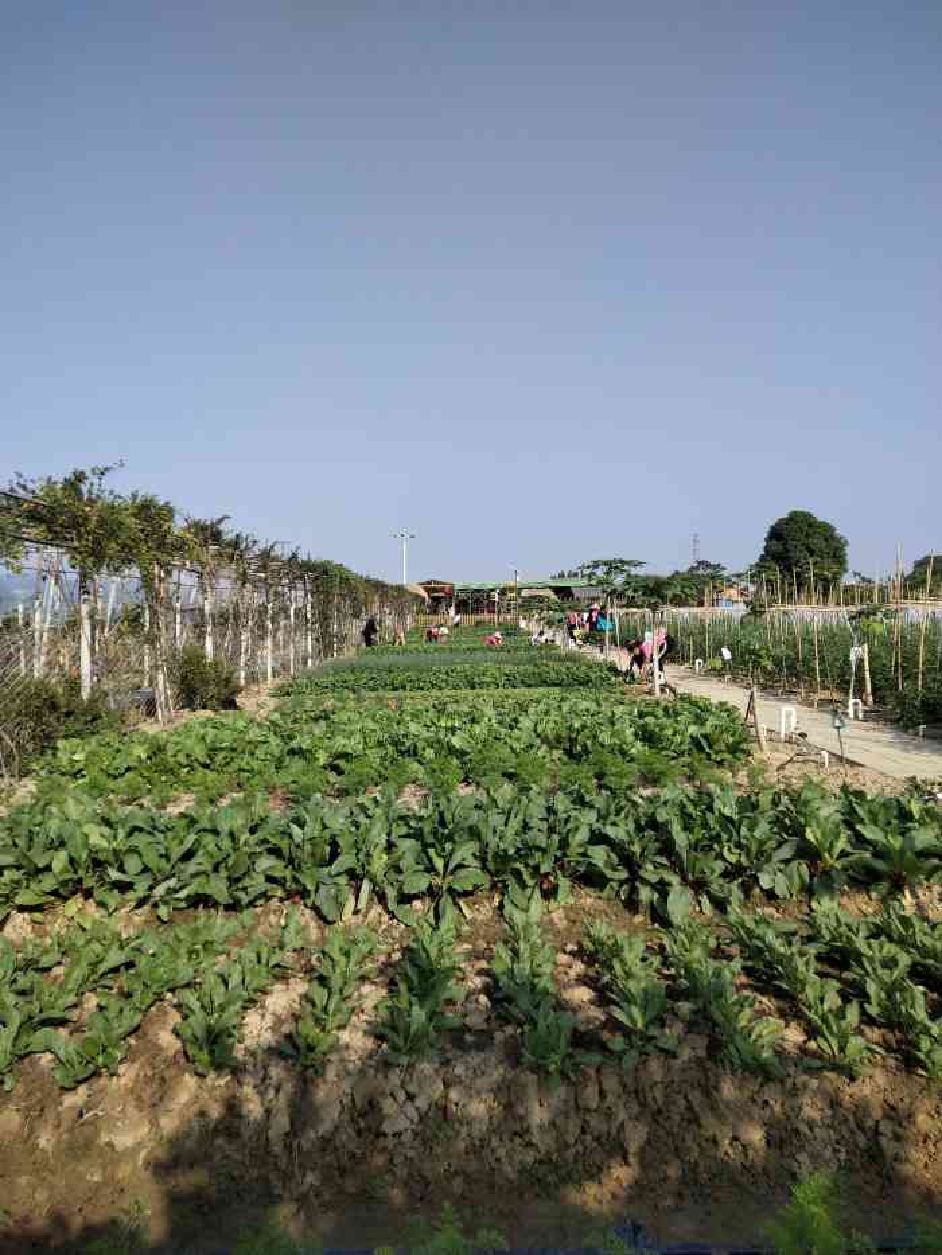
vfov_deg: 60.0
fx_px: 1088
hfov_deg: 46.8
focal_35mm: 30
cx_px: 471
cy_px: 628
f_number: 1.8
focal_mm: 3.95
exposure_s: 1/2500
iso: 51
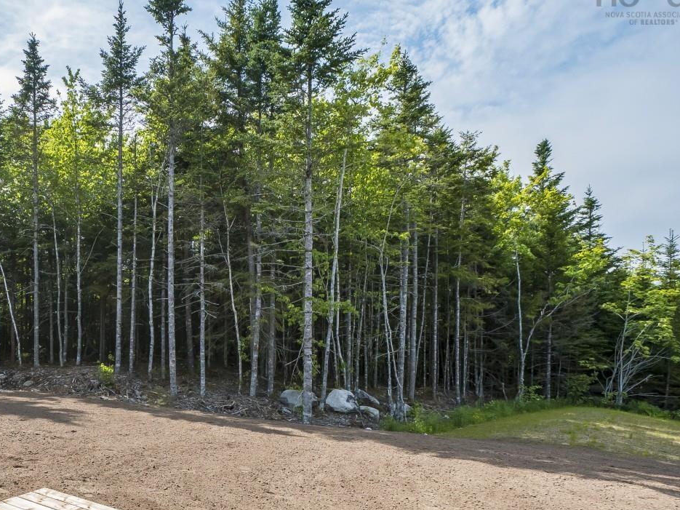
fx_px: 491
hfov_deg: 63.1
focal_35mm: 25
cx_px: 131
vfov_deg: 53.6
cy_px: 346
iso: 400
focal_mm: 10
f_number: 6.3
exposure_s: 1/1000
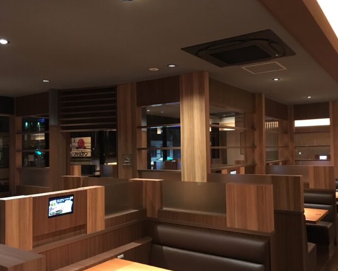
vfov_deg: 45.8
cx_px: 186
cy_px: 139
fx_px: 320
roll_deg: +0.9
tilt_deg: +1.4
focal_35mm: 32
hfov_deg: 55.6
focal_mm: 4.15
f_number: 2.2
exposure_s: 1/15
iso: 320
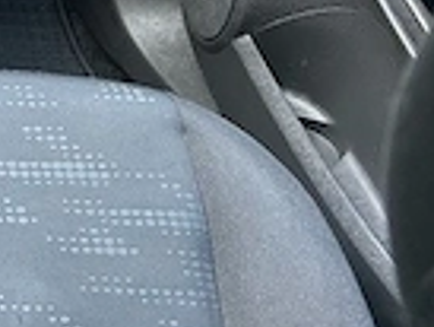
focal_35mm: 114
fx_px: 1431
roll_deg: +0.6
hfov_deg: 14.1
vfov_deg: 12.6
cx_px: -475
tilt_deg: -35.5
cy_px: -86
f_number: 1.5
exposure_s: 1/121
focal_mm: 5.7
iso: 125
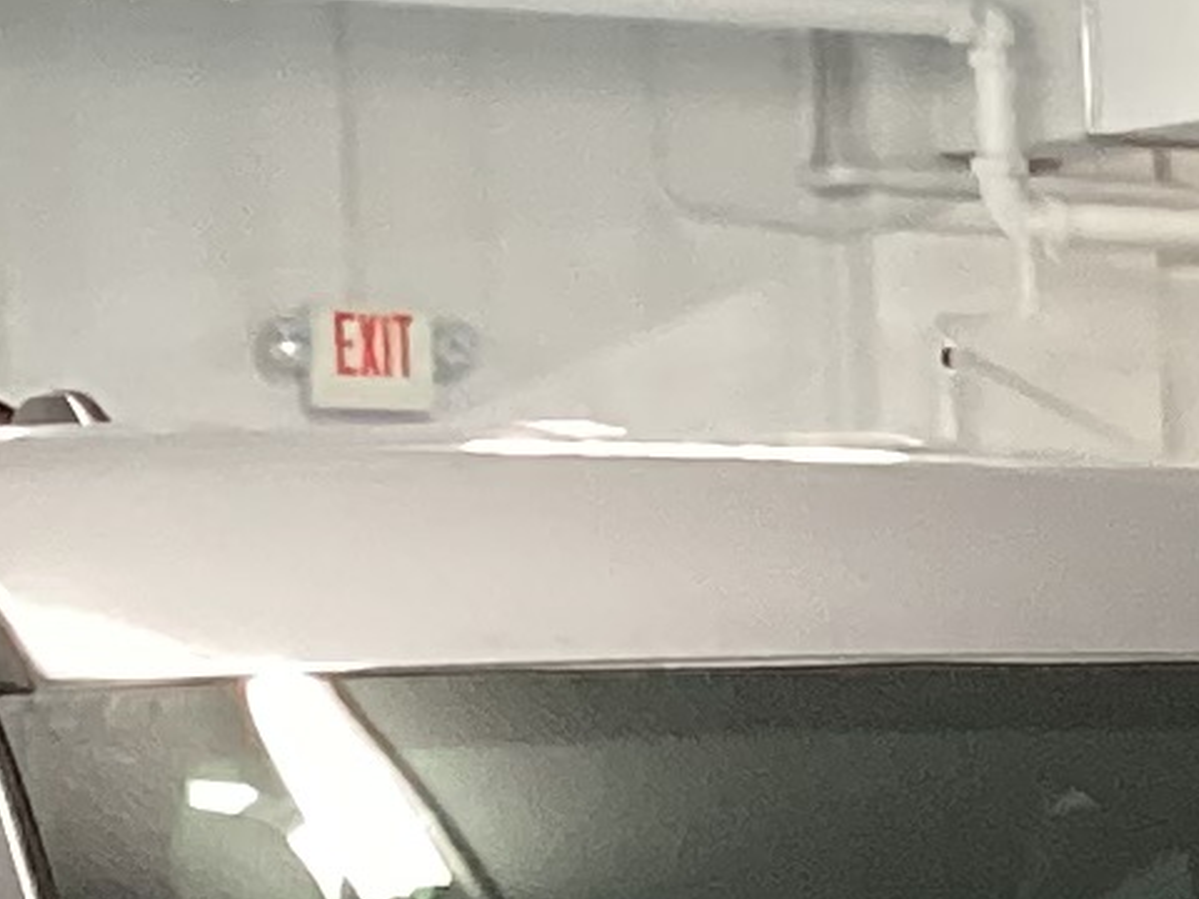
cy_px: 3024
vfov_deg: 6.3
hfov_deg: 9.0
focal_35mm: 211
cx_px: 2028
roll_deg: -0.4
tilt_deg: -18.8
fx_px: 7308
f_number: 2.4
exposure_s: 1/50
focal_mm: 3.3
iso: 200
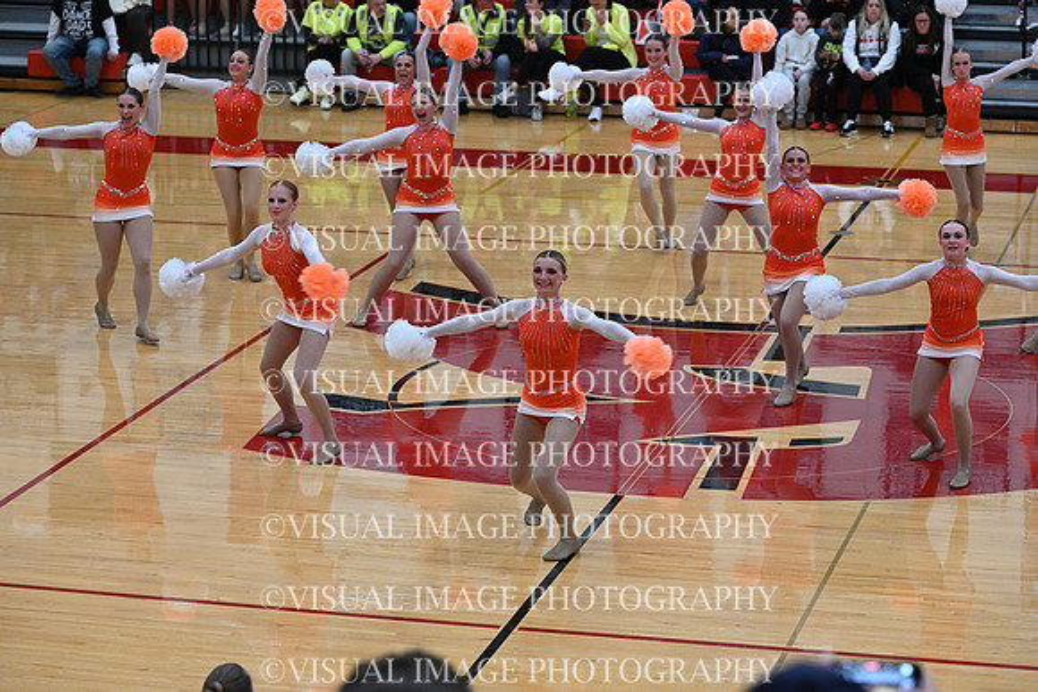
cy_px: 346
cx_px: 519
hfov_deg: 19.5
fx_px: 3028
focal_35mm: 105
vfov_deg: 13.0
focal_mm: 105
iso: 4000
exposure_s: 1/400
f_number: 4
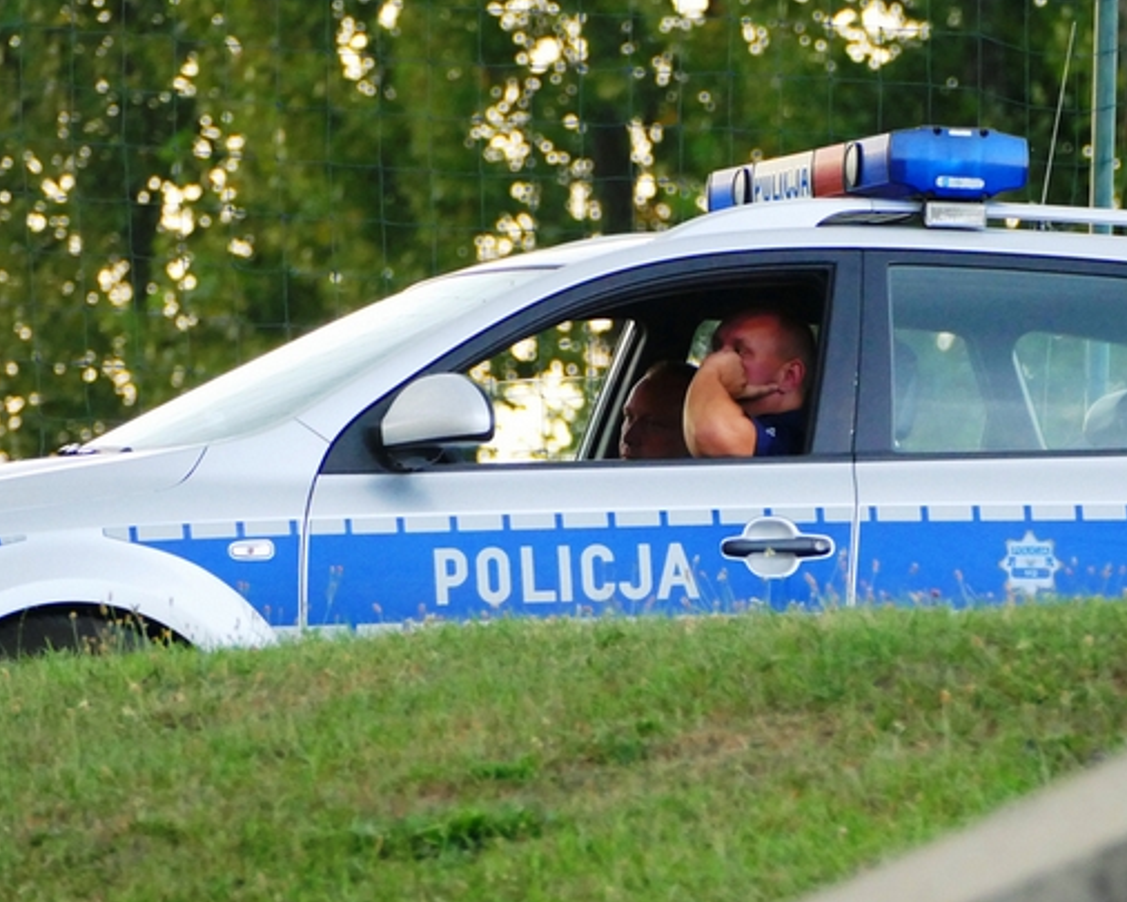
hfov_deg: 2.9
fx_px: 22285
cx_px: 722
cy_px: 481
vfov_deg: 2.3
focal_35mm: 668
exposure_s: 1/500
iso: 1250
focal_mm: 145.95
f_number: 4
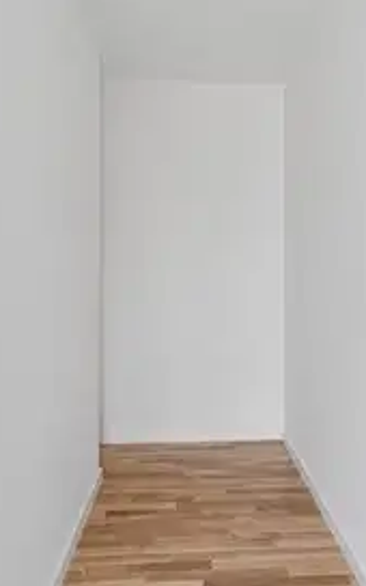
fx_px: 527
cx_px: 248
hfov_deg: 37.8
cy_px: 295
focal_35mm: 33
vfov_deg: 58.1
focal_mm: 14
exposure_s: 1/10
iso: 200
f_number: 8
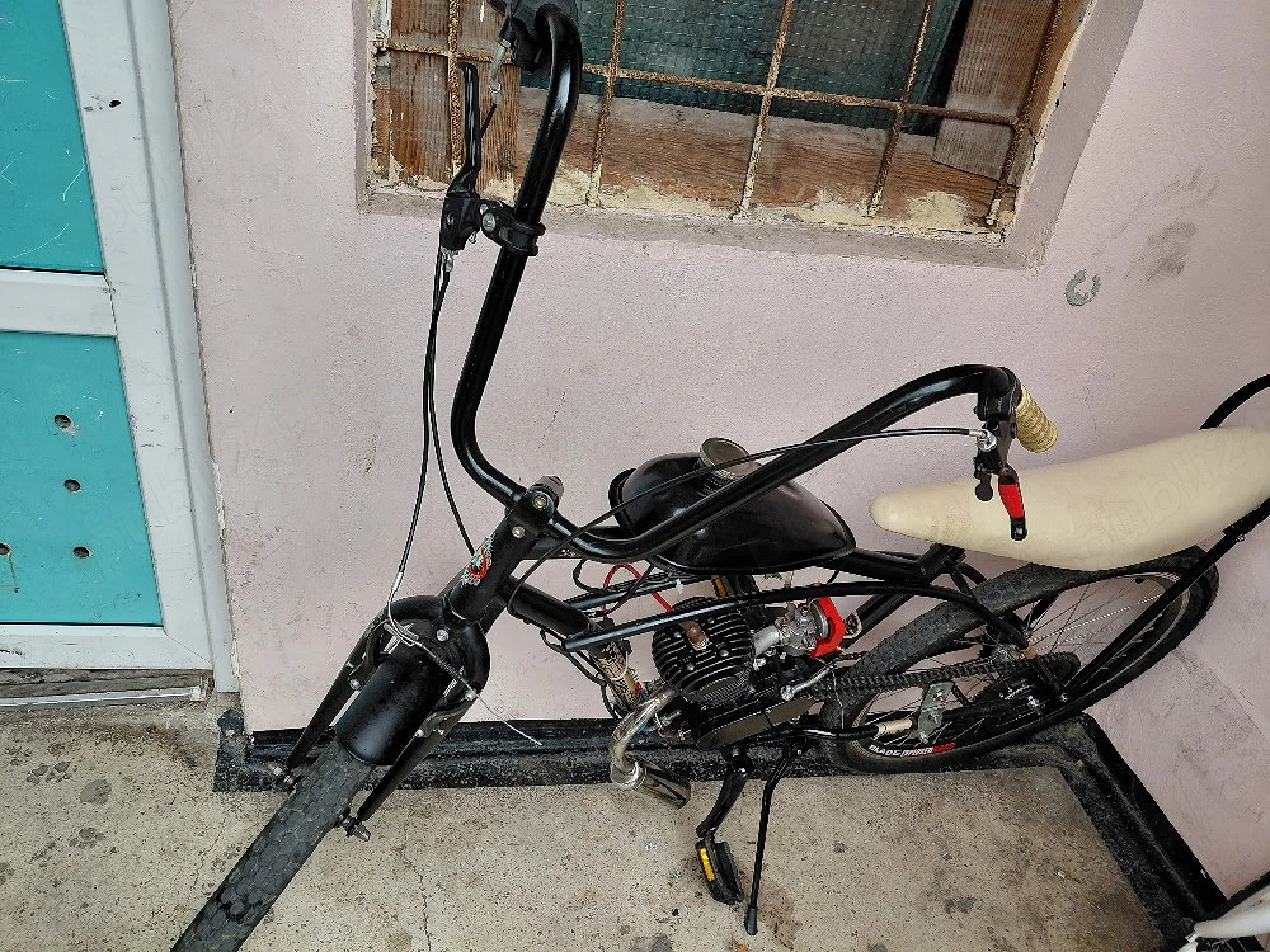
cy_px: 476
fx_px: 917
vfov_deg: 54.9
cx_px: 635
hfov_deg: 69.4
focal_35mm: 25
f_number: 1.8
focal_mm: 4.69
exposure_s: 1/130
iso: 50
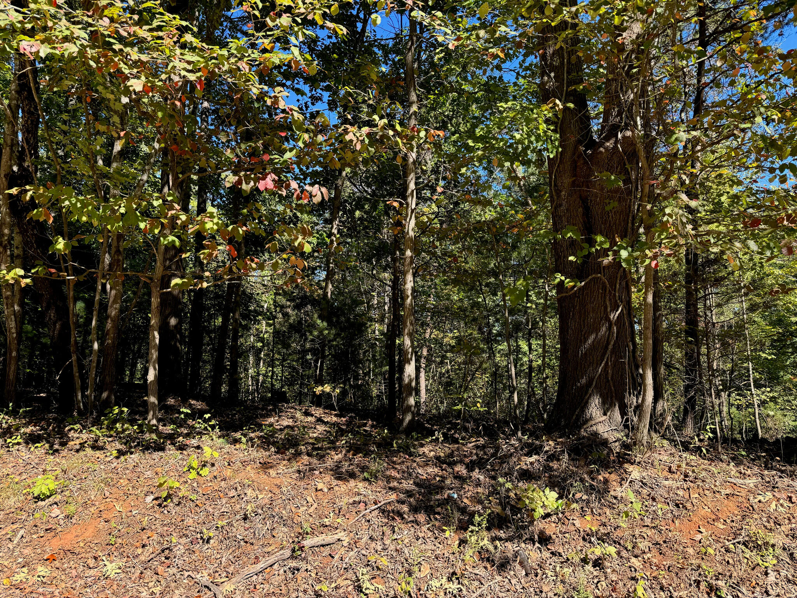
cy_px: 299
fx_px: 553
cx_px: 398
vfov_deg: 56.8
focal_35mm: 24
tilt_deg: +8.2
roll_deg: +0.3
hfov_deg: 71.6
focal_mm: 6.76
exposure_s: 1/700
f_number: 1.78
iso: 80
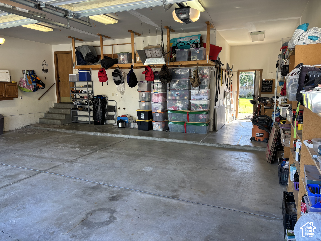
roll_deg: +0.0
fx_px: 241
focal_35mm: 26
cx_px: 160
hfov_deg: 67.3
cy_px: 120
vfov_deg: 53.1
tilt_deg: -8.0
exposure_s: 1/120
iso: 80
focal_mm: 5.96
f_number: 1.6
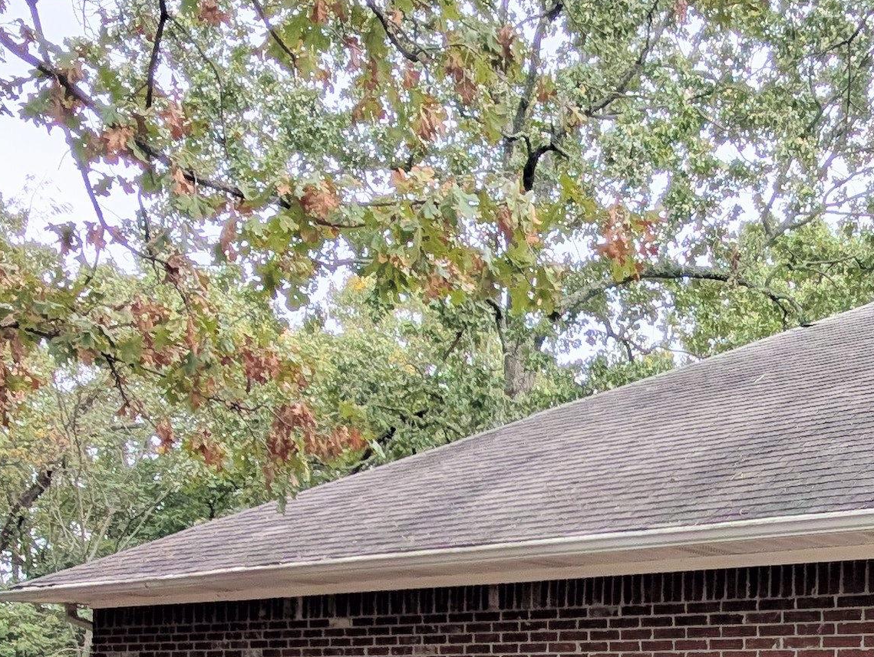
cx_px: 563
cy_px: 741
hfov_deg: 43.3
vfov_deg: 29.9
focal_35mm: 43
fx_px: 1087
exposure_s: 1/375
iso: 45
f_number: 1.7
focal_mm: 2.02
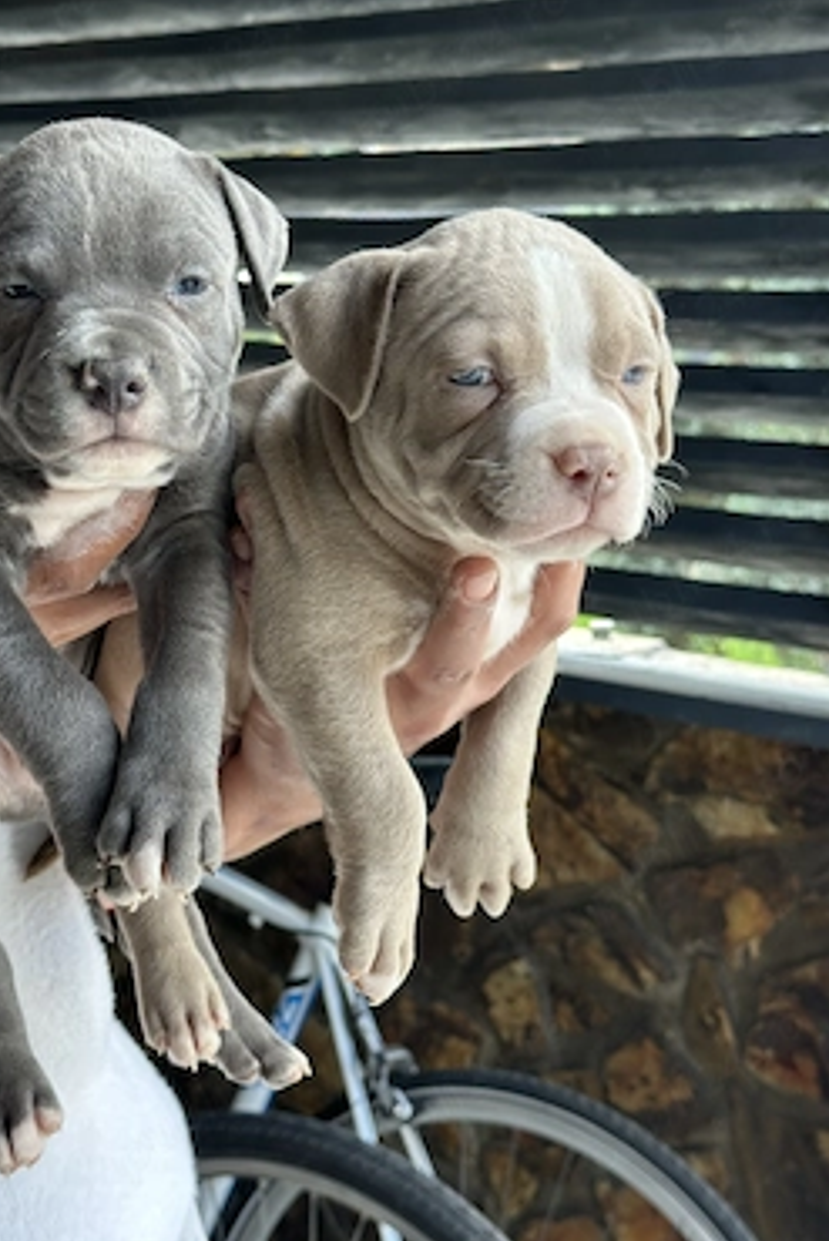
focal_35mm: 54
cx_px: 342
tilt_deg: -13.0
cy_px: 634
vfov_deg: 36.9
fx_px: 1863
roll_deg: +2.9
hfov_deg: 25.0
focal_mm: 6.86
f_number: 1.78
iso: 80
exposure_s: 1/172
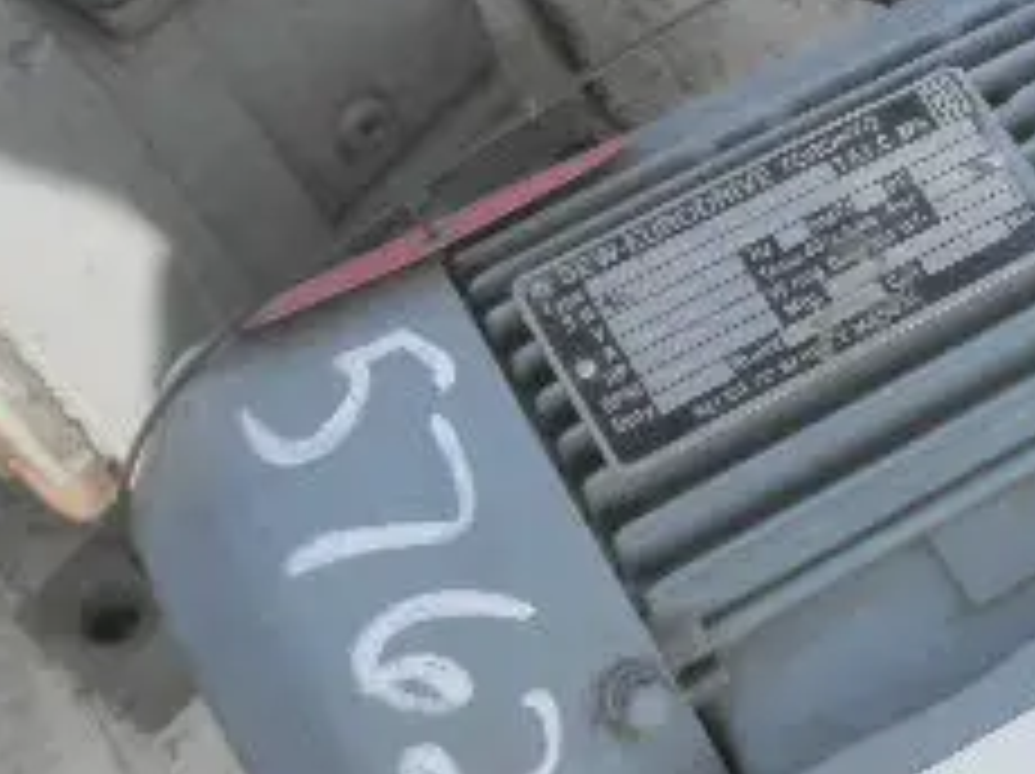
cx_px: 1341
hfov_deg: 22.4
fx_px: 2330
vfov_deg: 18.9
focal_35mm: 78
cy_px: 346
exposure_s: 1/125
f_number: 8.5
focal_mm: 5
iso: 64
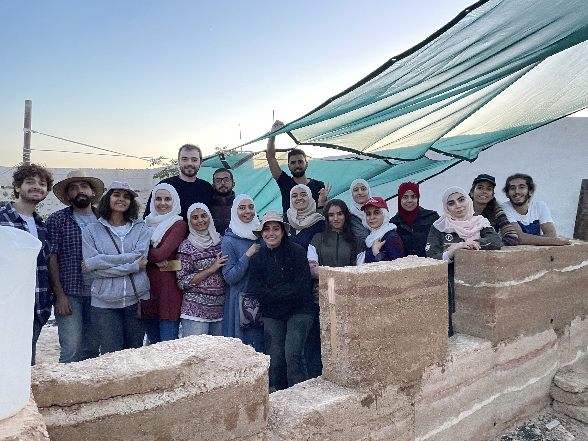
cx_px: 294
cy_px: 220
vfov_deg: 53.1
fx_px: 442
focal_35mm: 26
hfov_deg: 67.3
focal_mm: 5.1
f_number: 1.6
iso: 1000
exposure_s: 1/20
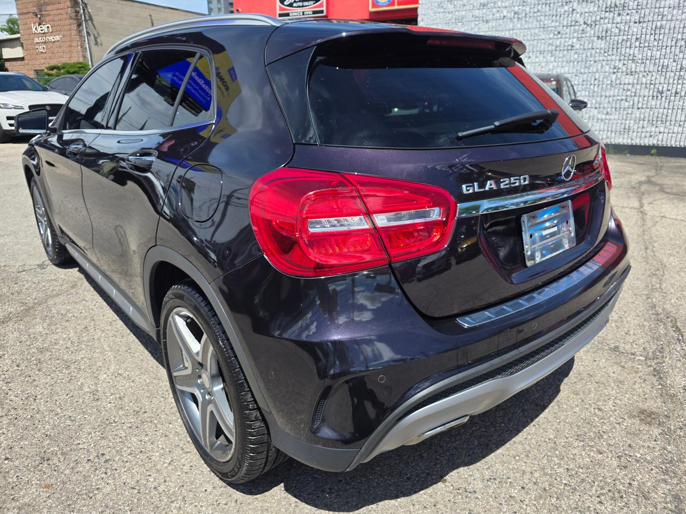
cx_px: 343
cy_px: 257
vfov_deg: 58.9
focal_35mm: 23
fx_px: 456
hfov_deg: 73.9
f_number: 1.7
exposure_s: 1/3891
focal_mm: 6.3
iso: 80
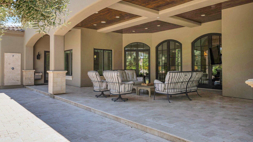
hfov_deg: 67.9
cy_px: 64
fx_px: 188
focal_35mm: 28
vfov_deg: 41.4
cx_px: 121
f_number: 8
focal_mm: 22
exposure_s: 1/80
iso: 80
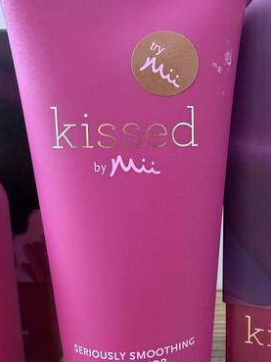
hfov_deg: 35.7
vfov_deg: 47.7
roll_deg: -0.5
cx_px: 216
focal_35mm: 39
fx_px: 407
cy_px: 203
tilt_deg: -12.8
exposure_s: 1/63
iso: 320
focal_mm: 2.22
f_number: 2.2
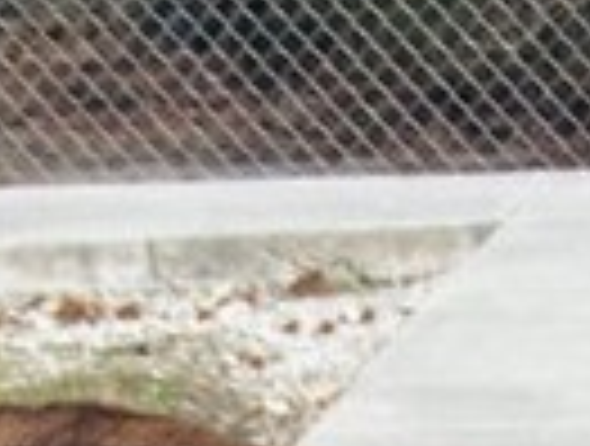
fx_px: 3794
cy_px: 1009
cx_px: 266
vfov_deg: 6.5
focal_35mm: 222
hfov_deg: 8.9
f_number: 2.8
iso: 80
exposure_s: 1/1000
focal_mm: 6.3
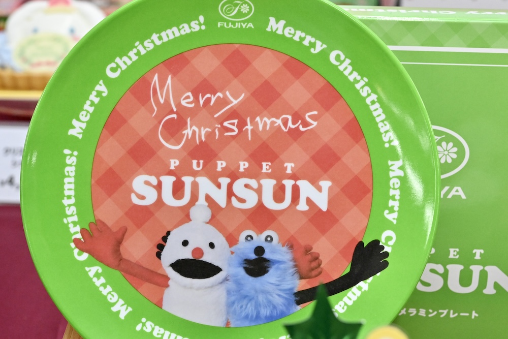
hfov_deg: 33.4
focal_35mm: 60
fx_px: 847
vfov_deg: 22.6
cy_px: 170
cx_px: 254
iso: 6400
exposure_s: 1/200
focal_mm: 60
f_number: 11
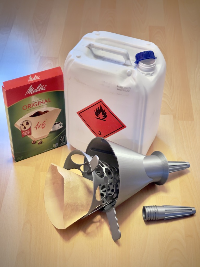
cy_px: 134
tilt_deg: -41.9
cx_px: 100
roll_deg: -1.7
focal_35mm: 64
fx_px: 493
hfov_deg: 22.9
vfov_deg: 30.3
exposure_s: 1/29
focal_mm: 7.5
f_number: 2.2
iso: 1600
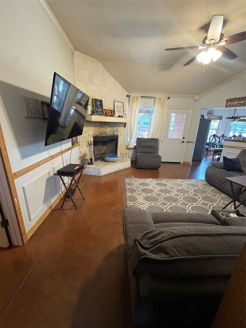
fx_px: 133
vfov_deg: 102.1
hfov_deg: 85.7
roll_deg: -2.4
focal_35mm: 14
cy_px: 164
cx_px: 123
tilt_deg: -16.2
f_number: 2.2
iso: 640
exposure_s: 1/60
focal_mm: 2.22
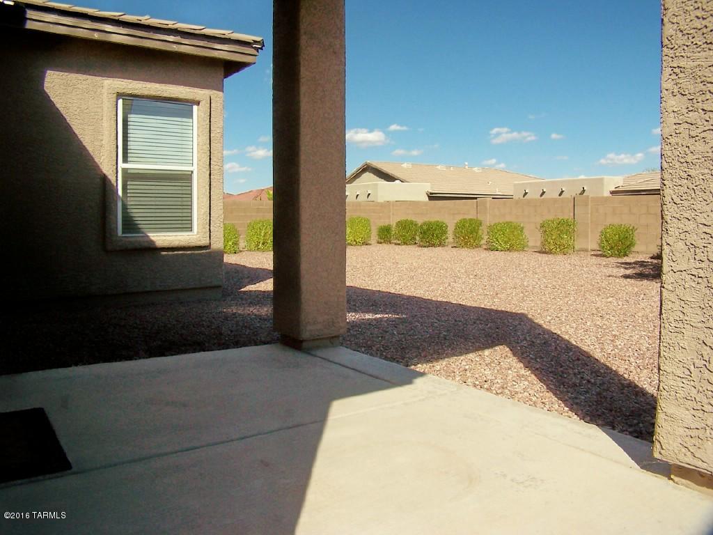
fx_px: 783
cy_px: 268
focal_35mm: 38
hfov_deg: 49.0
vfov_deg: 37.7
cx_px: 356
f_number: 4
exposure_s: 1/1000
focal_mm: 6.3
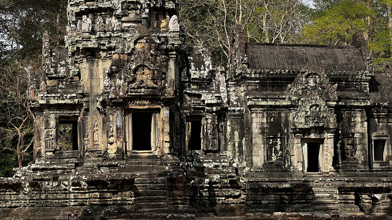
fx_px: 1133
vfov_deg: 11.1
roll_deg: +1.2
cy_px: 62
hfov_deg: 19.6
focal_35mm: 109
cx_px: 223
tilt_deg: +7.6
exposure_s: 1/345
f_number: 2.8
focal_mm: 9
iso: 32
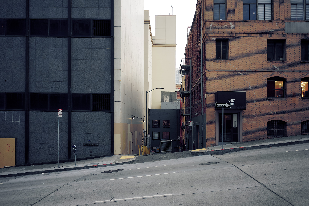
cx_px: 154
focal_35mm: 35
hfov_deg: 54.4
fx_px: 300
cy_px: 103
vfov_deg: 37.9
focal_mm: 35
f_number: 3.5
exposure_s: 1/100
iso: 100
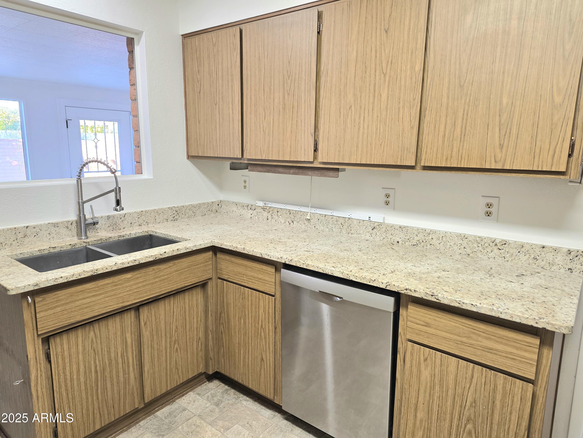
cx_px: 292
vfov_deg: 58.9
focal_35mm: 23
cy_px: 219
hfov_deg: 73.9
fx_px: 387
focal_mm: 6.25
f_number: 1.7
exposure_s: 1/120
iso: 125
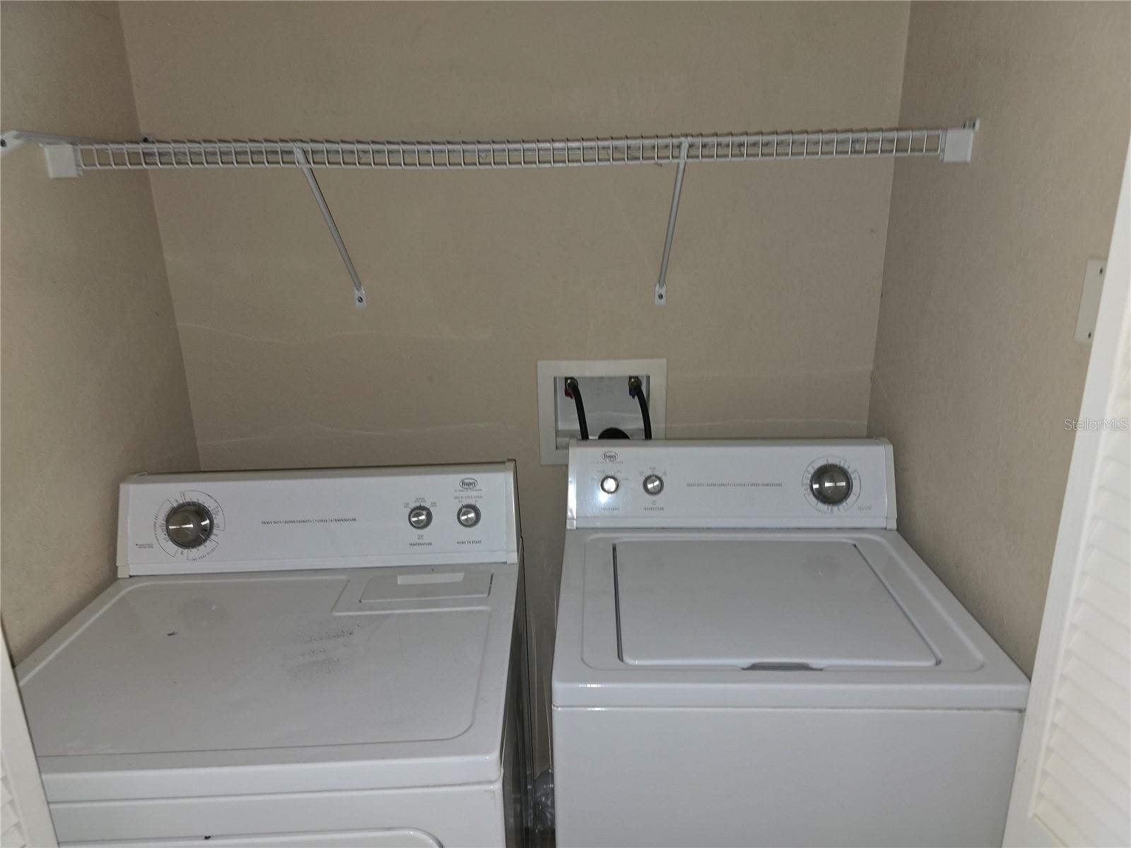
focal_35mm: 23
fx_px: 751
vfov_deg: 58.9
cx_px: 566
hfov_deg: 73.9
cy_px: 424
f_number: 1.7
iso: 100
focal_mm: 6.3
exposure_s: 1/29.7
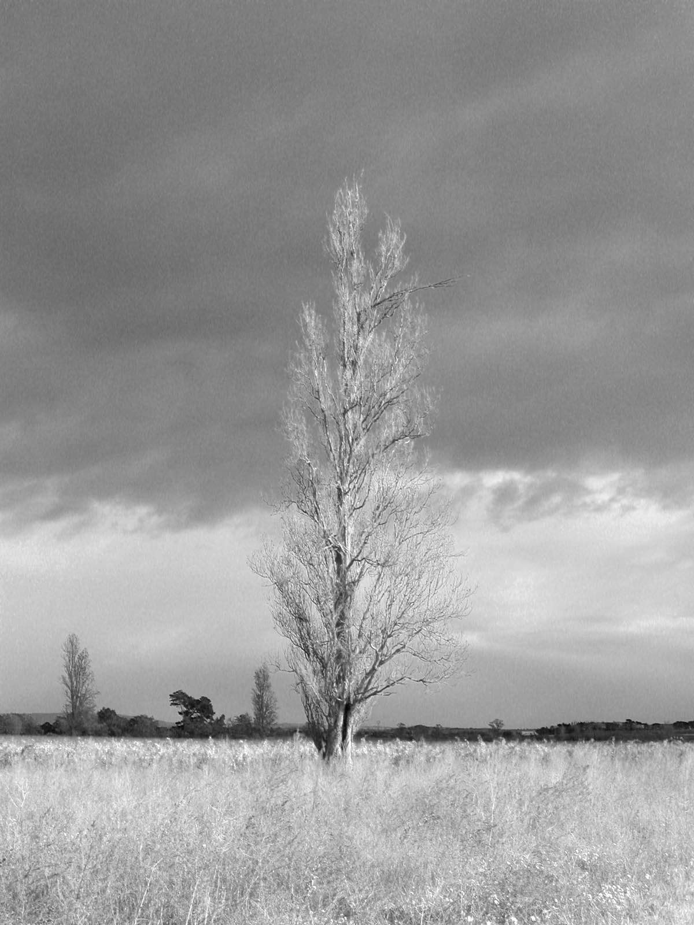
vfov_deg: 26.3
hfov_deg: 19.9
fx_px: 1978
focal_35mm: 74
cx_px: 347
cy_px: 462
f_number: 7.8
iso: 100
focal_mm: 18.8
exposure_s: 1/196
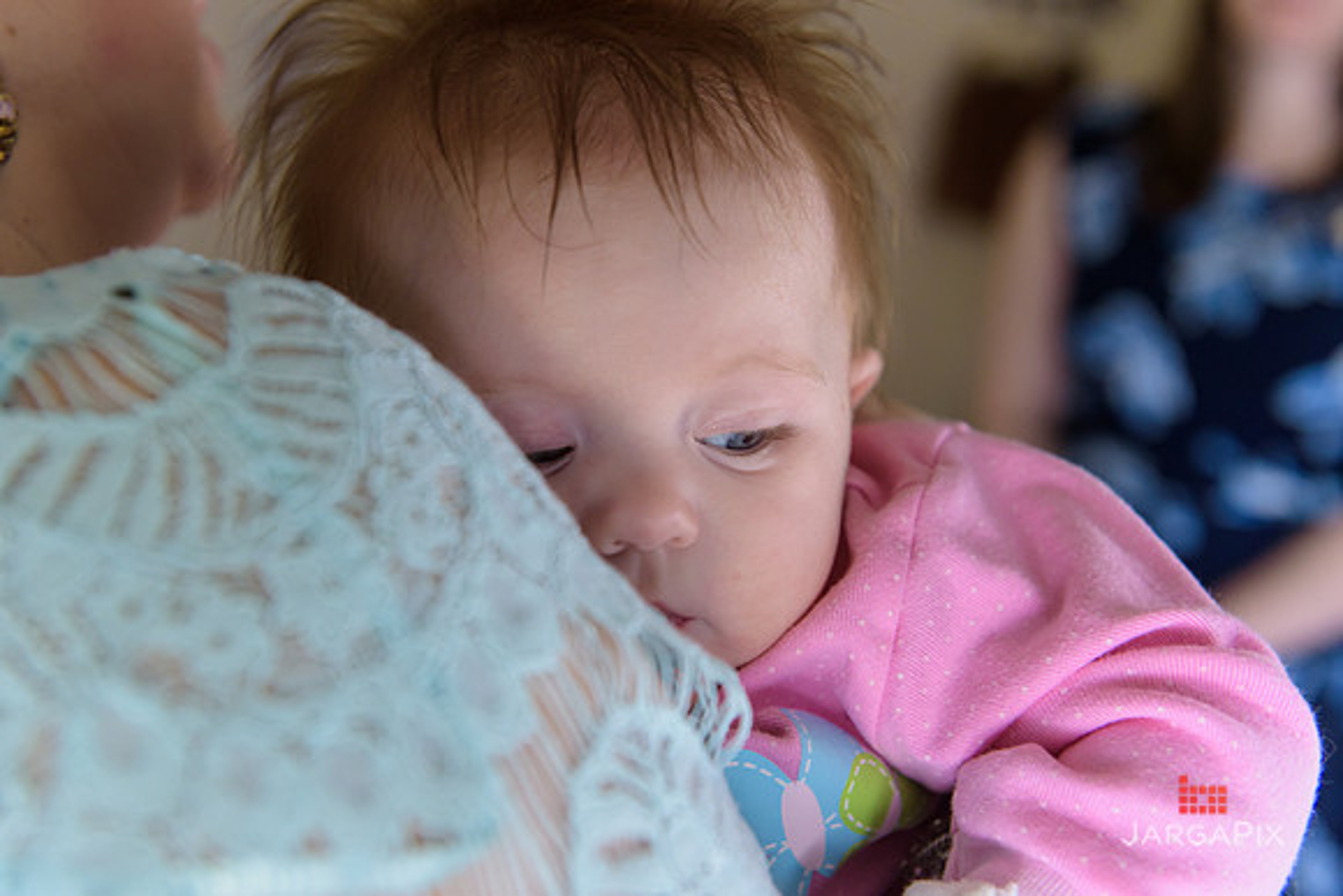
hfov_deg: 41.1
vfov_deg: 28.1
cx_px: 672
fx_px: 1791
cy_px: 448
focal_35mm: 48
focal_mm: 48
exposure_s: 1/125
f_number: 3.2
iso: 1600
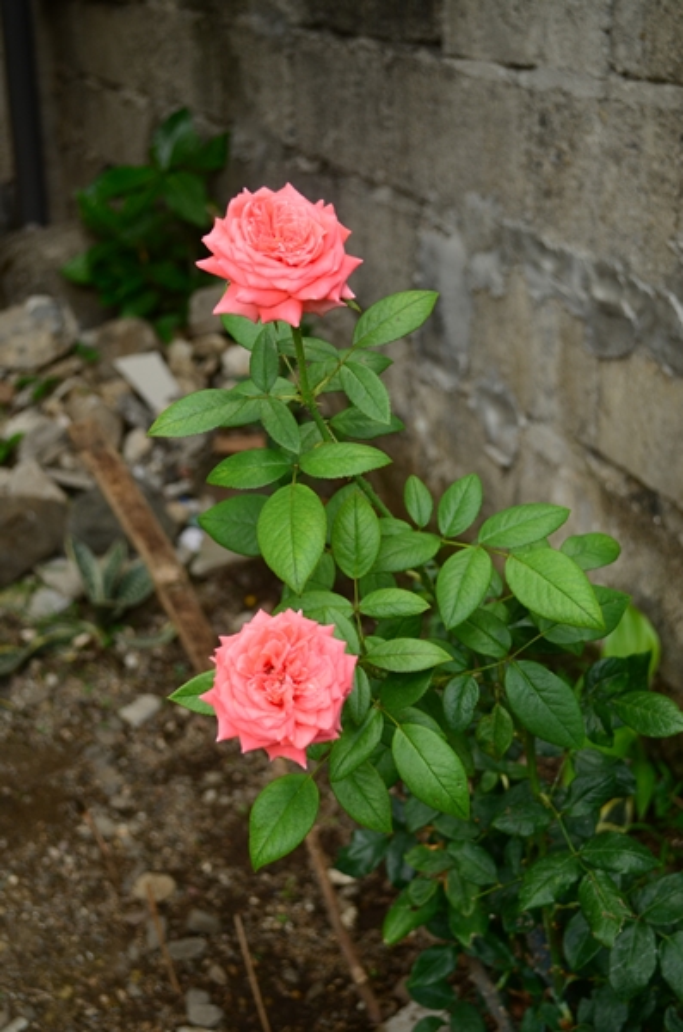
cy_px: 516
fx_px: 1373
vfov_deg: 41.2
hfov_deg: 27.9
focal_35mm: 48
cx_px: 342
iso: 250
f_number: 4.8
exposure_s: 1/100
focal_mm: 32
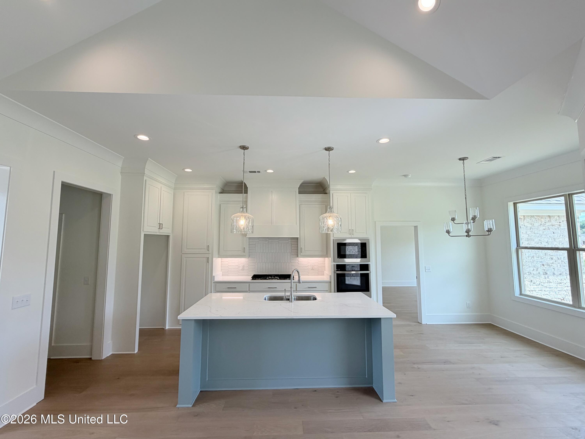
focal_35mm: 14
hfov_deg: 102.1
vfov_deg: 85.7
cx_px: 292
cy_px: 220
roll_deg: -1.2
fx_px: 237
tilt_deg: +5.9
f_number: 2.2
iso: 50
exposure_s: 1/120
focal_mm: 2.22
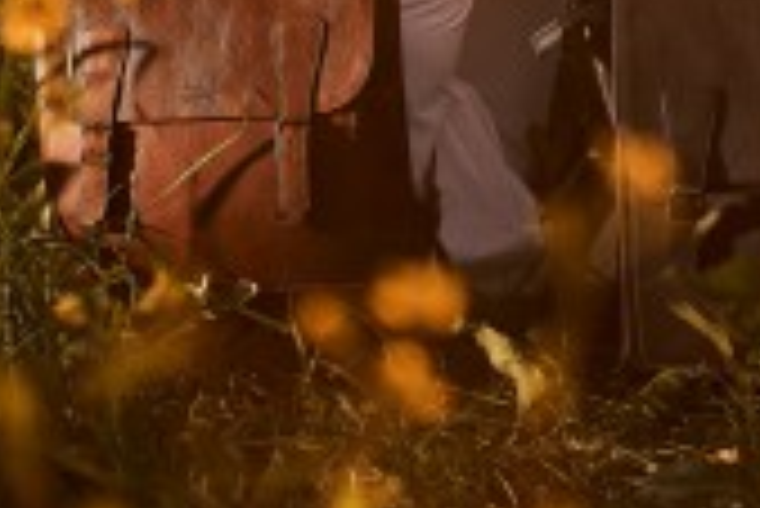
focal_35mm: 118
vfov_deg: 11.4
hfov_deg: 17.3
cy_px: -79
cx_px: 508
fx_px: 2493
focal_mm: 50
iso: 50
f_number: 2.8
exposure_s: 1/1600
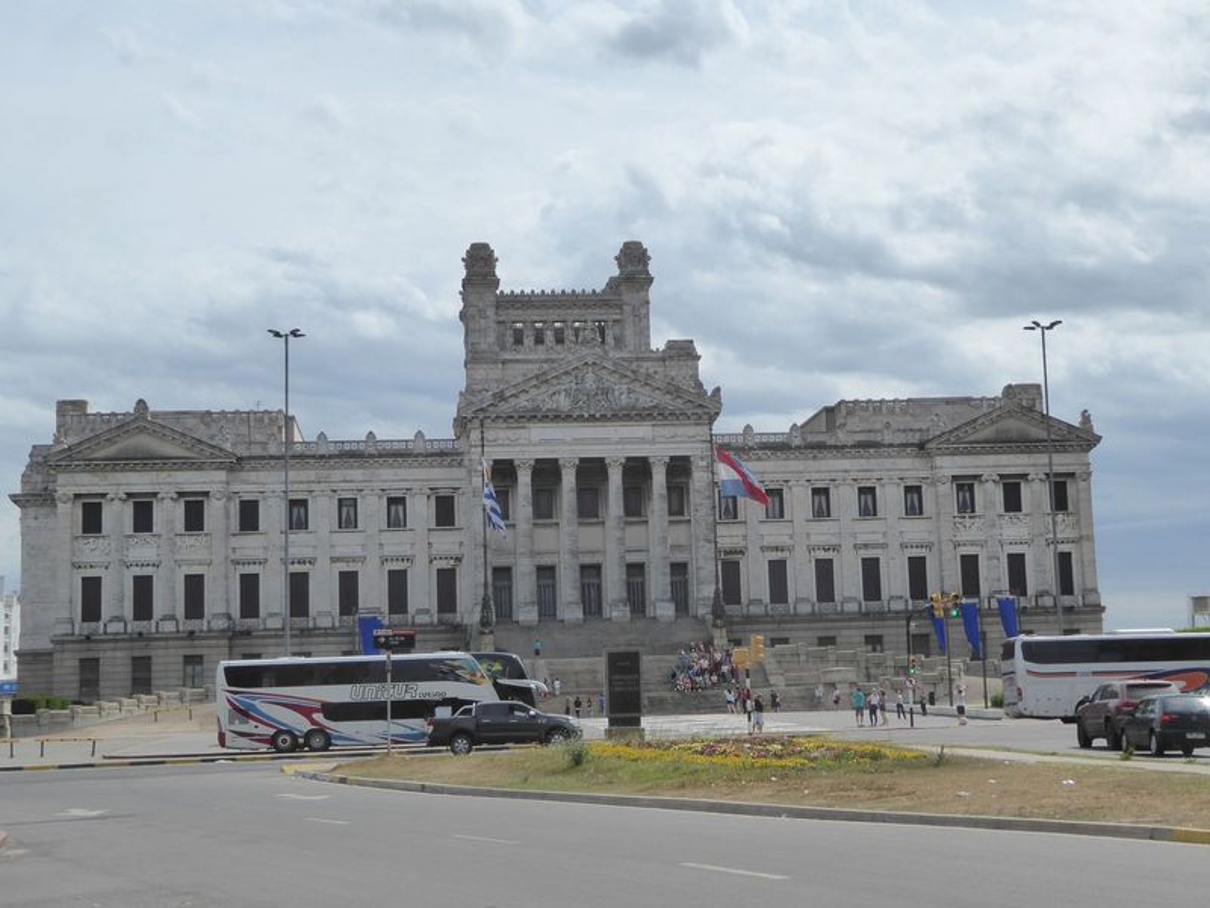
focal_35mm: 57
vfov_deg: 25.7
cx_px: 605
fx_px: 1992
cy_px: 454
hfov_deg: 33.8
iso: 160
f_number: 5.6
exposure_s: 1/800
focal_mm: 9.6
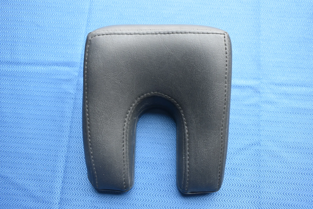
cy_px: 104
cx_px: 156
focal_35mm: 30
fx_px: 261
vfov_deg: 43.7
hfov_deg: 61.9
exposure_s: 1/125
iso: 400
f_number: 5.6
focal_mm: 20
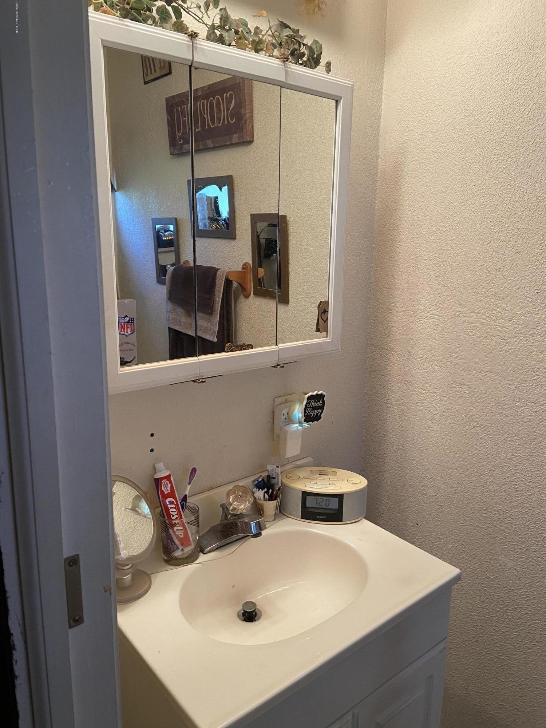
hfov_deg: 53.1
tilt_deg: -10.8
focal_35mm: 26
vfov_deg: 67.3
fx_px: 547
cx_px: 273
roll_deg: -0.6
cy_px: 364
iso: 80
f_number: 1.8
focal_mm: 4.25
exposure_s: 1/60
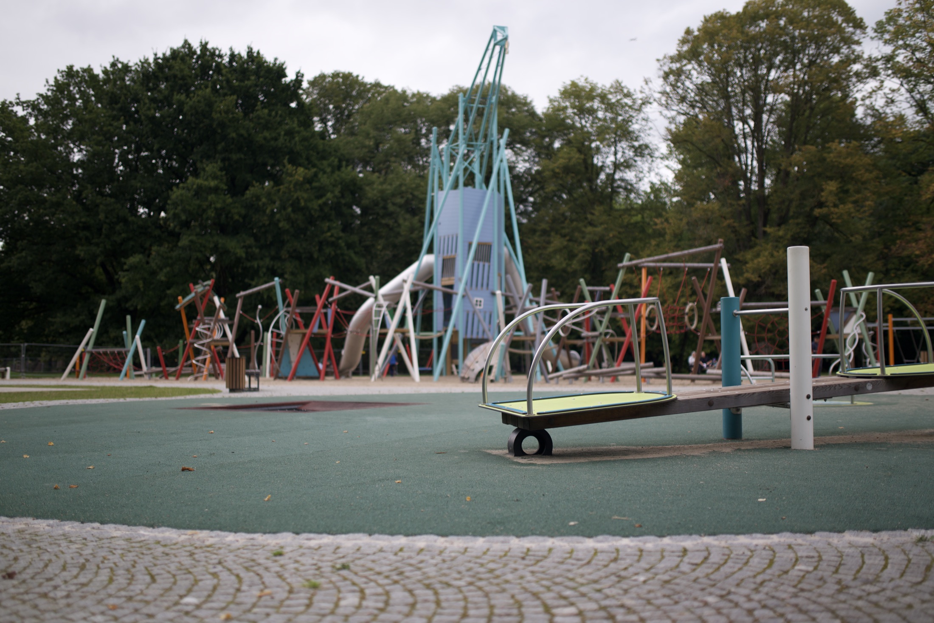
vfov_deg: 37.8
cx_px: 467
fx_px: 908
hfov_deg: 54.4
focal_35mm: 35
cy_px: 312
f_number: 1.4
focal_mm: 35
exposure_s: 1/250
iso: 125
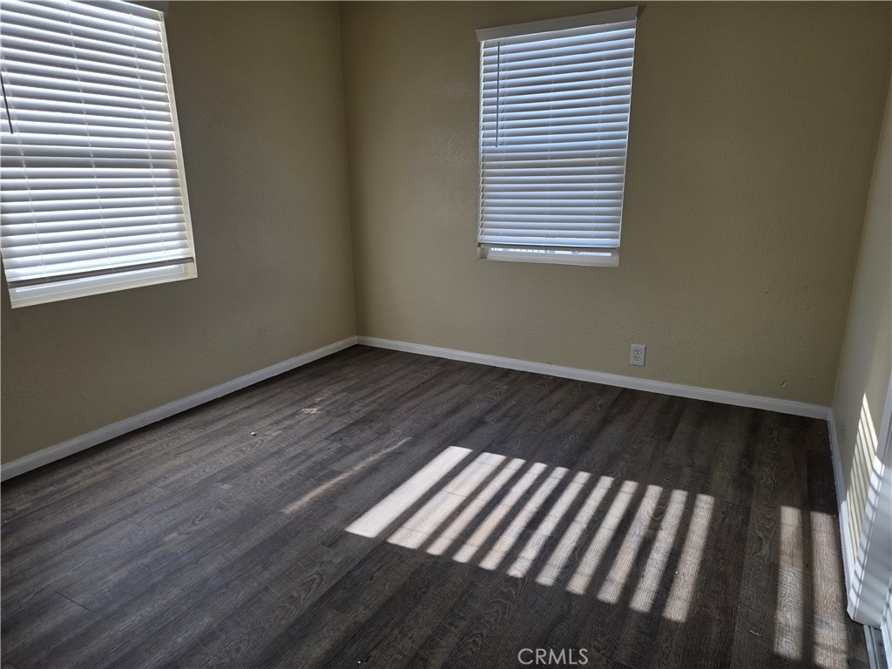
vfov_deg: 58.9
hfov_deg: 73.9
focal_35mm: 23
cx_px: 446
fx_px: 593
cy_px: 334
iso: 32
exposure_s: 1/180
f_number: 1.7
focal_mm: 6.25
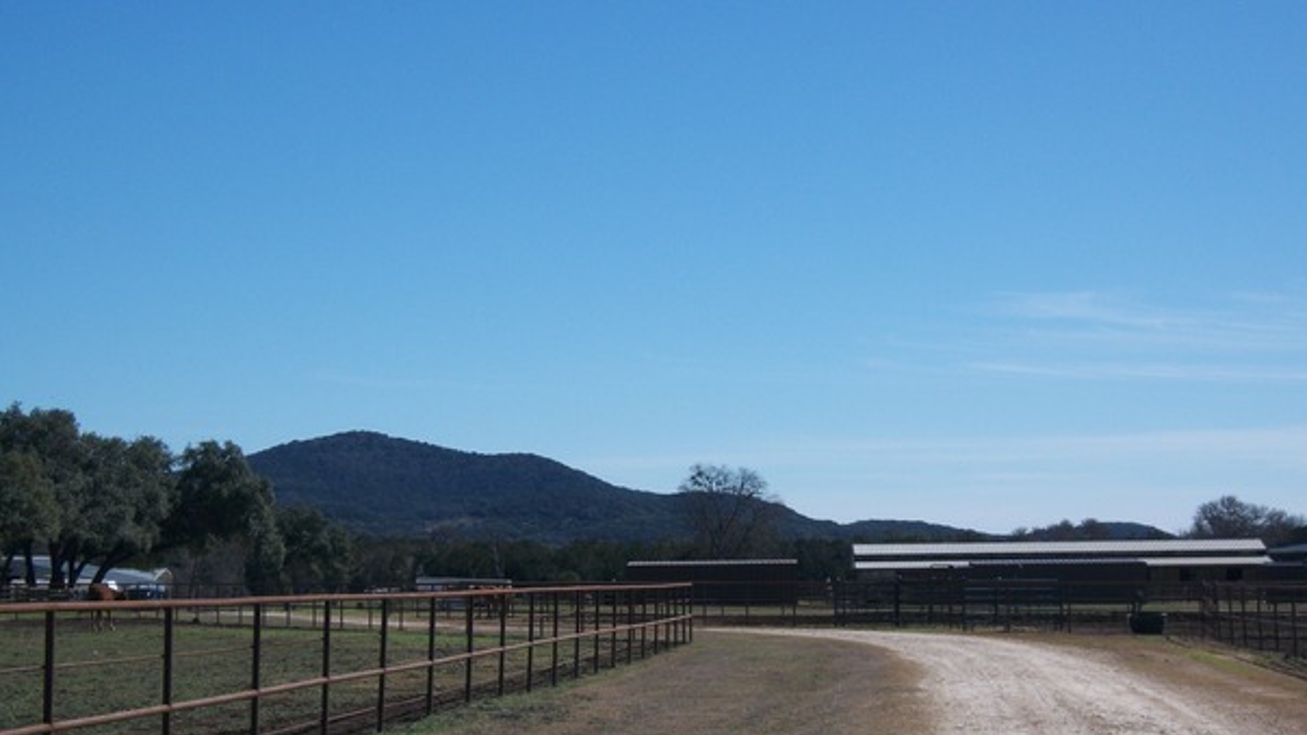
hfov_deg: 23.9
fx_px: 3084
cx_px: 624
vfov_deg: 13.6
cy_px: 481
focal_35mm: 89
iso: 80
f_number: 14.1
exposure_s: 1/160
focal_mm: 13.7
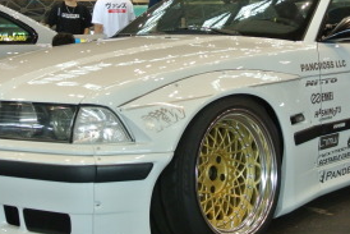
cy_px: 110
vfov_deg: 22.6
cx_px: 197
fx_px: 584
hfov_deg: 33.3
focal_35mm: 60
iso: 720
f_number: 3.8
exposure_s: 1/60
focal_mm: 11.8
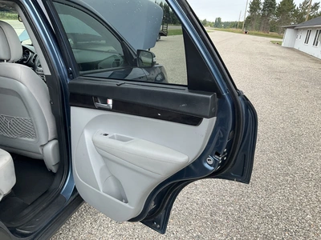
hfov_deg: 61.7
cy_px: 120
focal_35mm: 29
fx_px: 269
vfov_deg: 48.2
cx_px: 160
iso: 20
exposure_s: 1/146
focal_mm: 3
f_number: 1.8
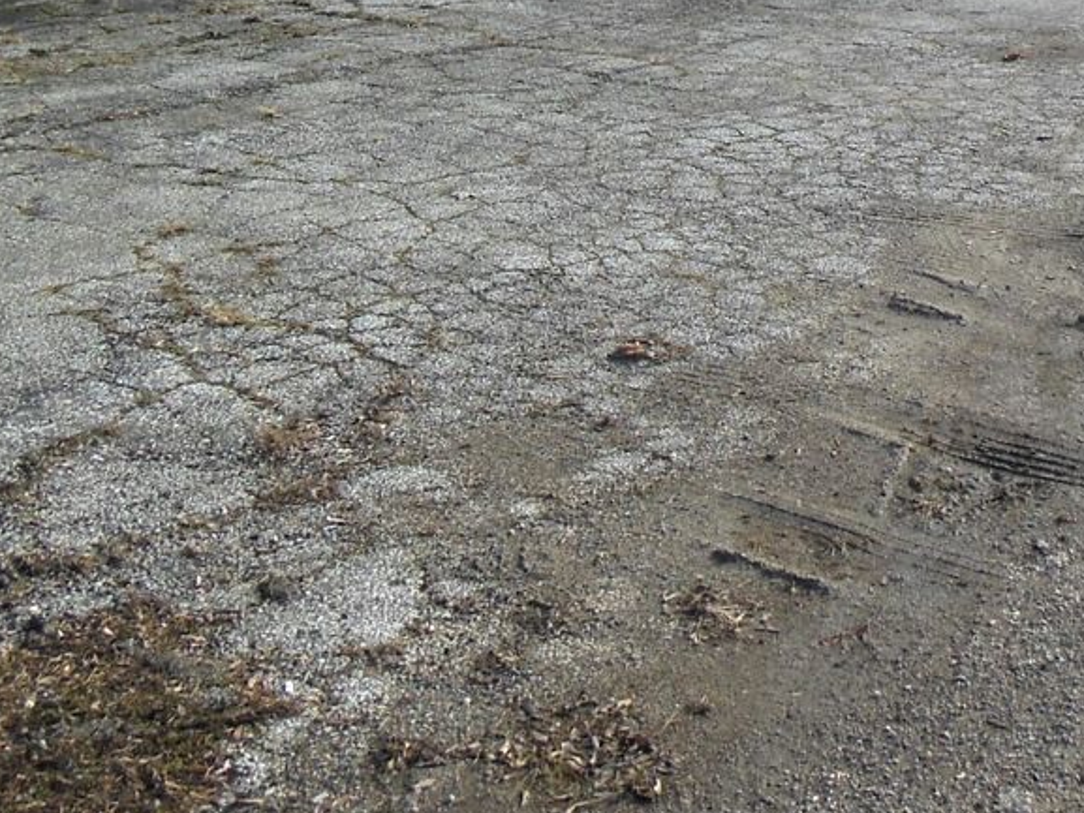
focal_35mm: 65
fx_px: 2036
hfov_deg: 29.1
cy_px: -221
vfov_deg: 20.7
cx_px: 881
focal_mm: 4.5
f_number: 3.2
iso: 125
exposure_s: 1/800
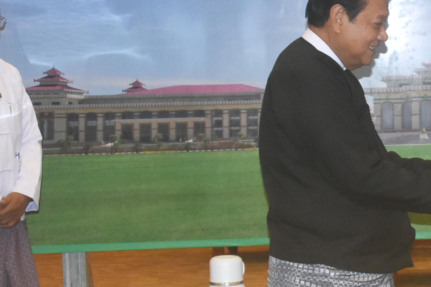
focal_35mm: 128
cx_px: 421
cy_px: 104
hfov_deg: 15.7
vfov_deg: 10.7
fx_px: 1532
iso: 1250
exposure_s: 1/125
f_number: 4.5
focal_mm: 28
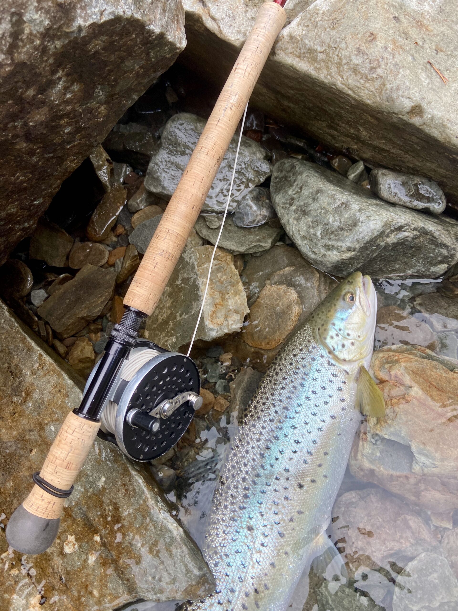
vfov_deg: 67.3
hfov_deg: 53.1
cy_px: 306
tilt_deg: -54.8
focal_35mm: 26
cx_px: 229
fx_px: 459
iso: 32
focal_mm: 4.25
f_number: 1.8
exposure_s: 1/594
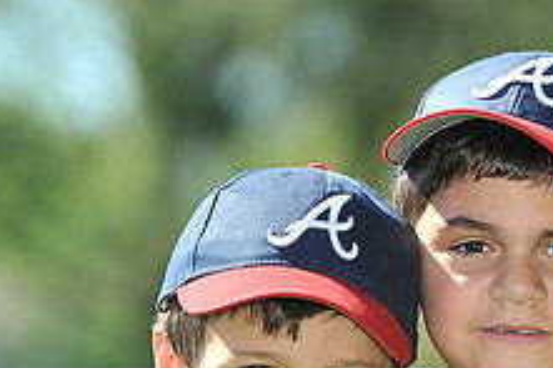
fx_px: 6646
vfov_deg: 3.2
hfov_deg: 4.8
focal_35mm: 433
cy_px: 401
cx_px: 433
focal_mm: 165
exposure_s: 1/800
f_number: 4.5
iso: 200
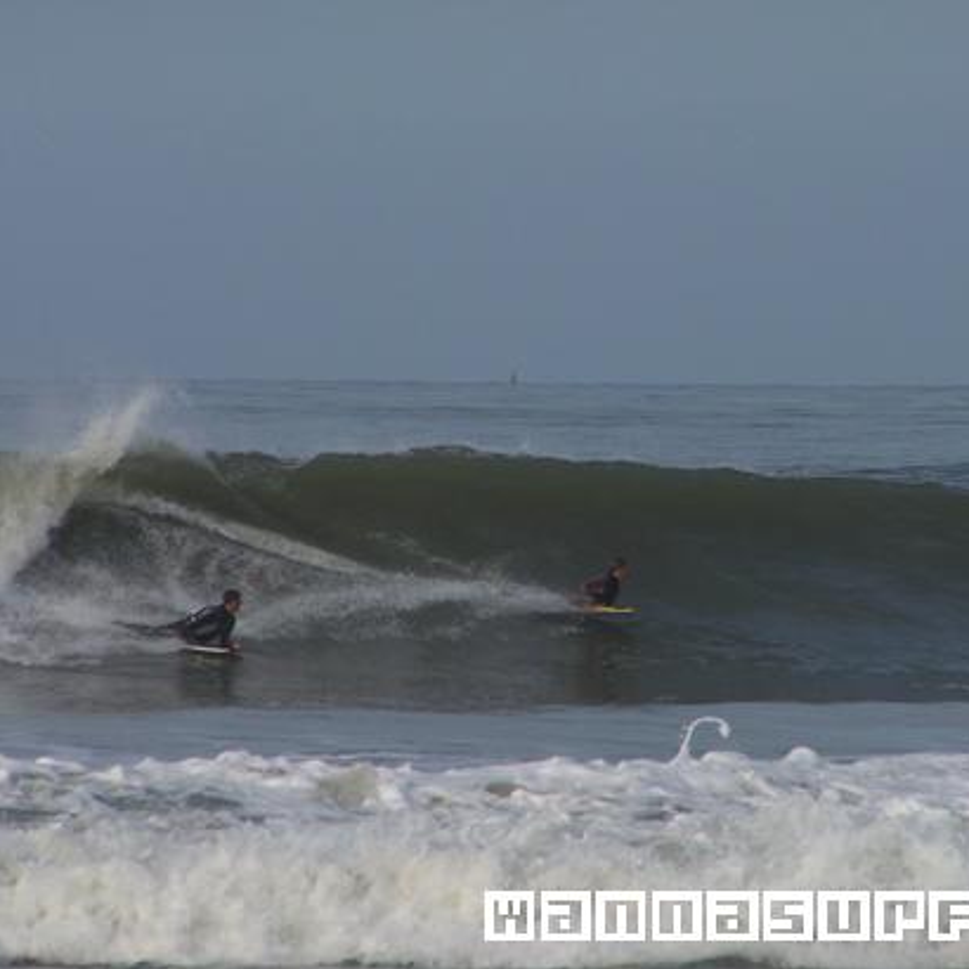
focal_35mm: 399
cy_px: 484
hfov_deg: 4.4
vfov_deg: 4.4
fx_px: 12636
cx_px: 571
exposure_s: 1/800
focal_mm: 55.9
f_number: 5
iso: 80
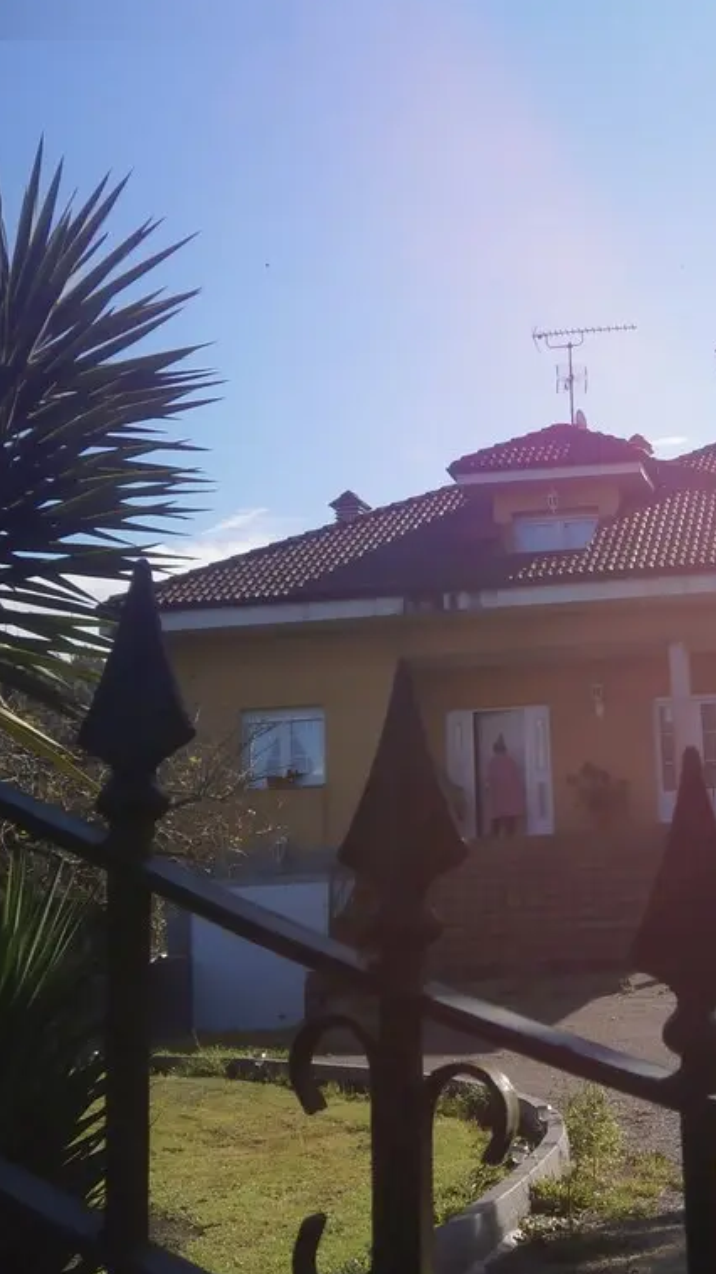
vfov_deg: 39.2
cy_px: 635
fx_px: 1790
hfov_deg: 22.0
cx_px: 666
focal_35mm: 53
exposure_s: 1/1250
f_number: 3.1
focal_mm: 6.4
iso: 80
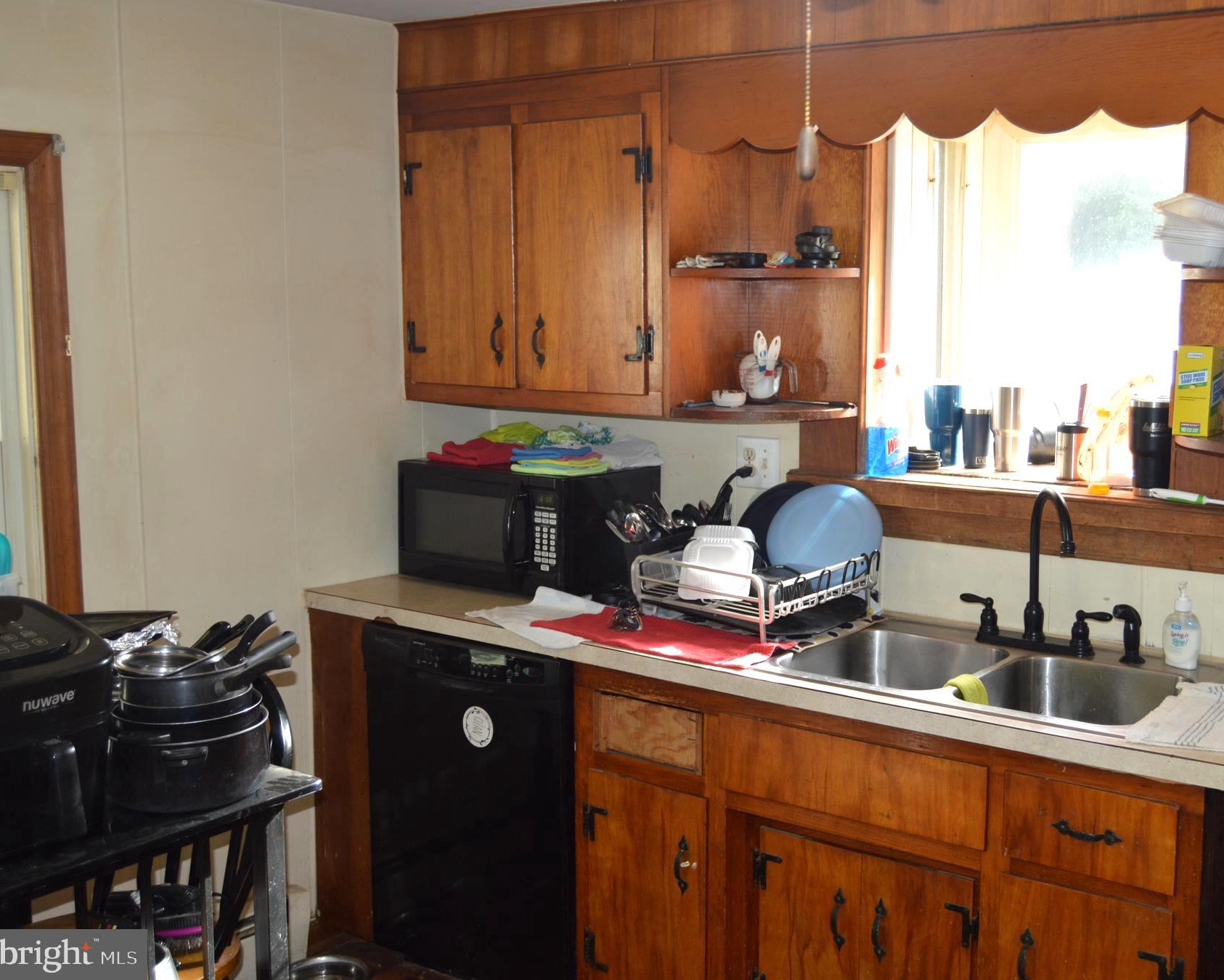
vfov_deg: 36.5
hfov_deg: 44.6
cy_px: 487
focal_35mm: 41
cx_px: 730
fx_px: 1485
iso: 400
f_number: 4
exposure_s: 1/60
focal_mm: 24
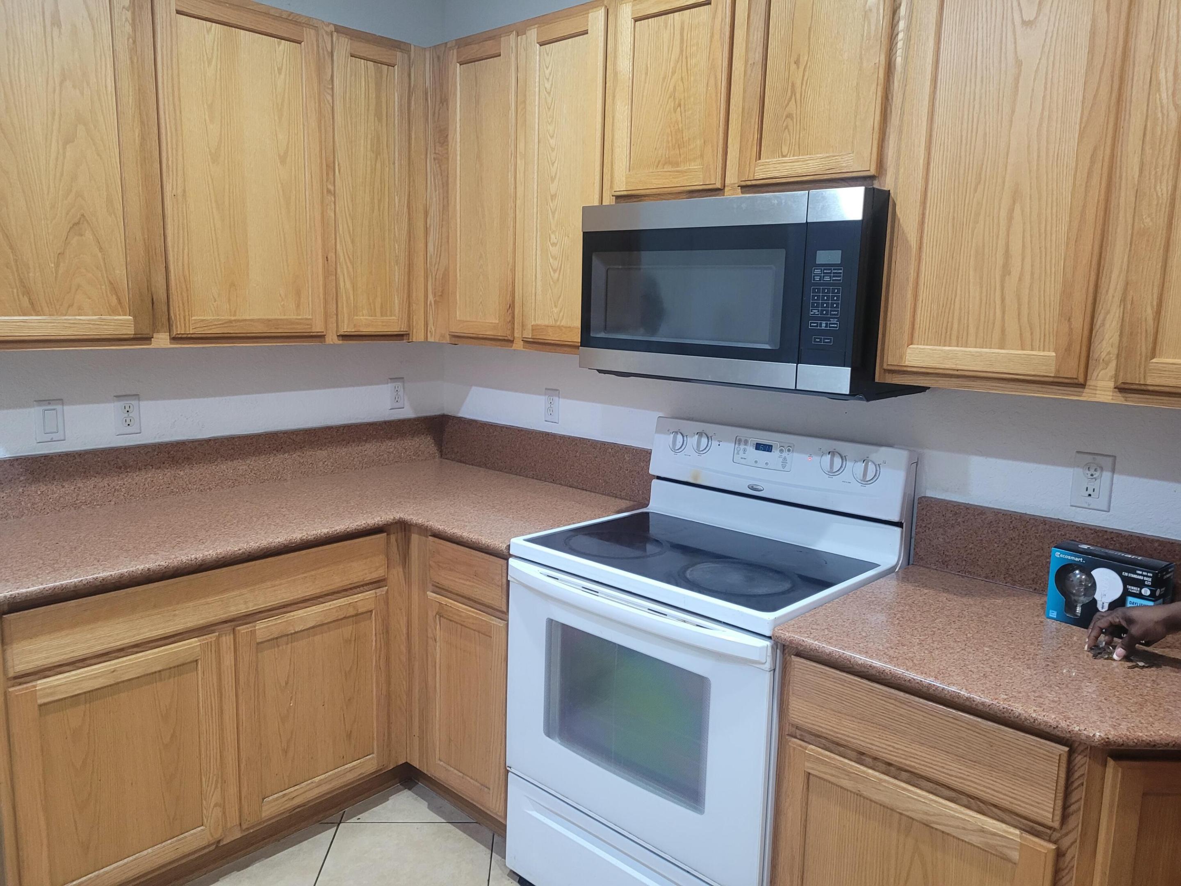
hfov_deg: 67.3
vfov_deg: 53.1
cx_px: 590
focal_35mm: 26
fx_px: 887
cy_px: 443
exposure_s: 1/40
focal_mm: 5.4
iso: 320
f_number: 1.8
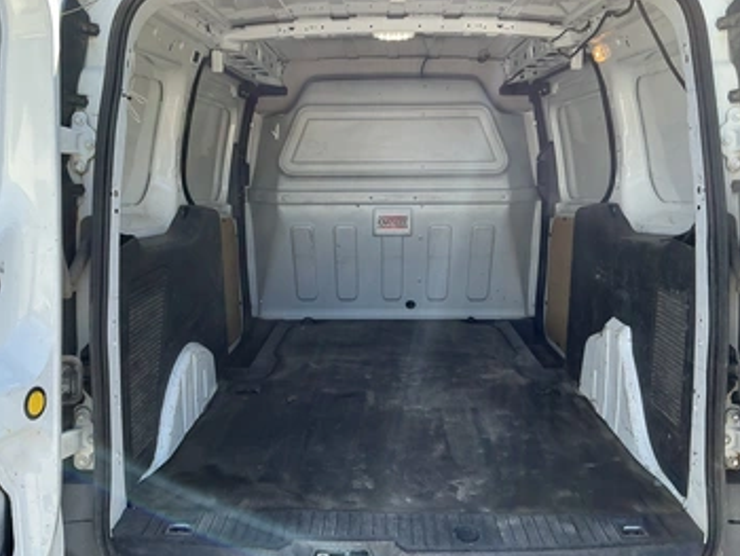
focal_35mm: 32
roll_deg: +1.3
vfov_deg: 44.2
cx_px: 368
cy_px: 273
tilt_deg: -6.7
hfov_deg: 56.8
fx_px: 685
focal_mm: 3
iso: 20
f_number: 1.8
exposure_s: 1/184
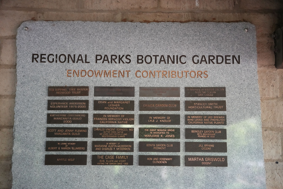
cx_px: 142
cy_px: 94
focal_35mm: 50
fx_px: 393
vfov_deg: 27.0
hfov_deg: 39.6
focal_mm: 50
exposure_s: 1/200
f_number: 4.5
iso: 8000
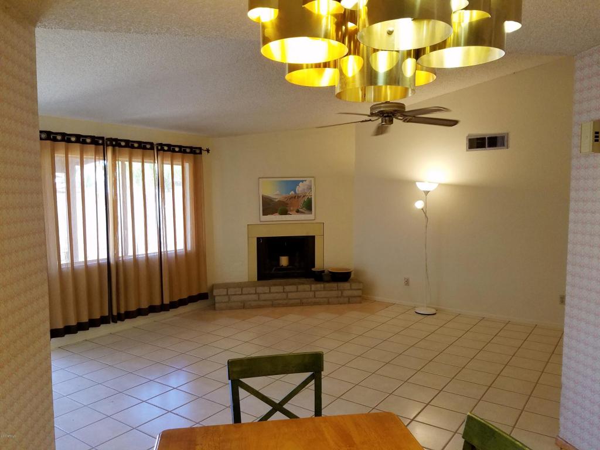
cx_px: 300
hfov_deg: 67.3
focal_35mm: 26
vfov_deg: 53.1
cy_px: 225
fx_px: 451
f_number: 1.7
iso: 200
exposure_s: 1/60
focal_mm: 4.2
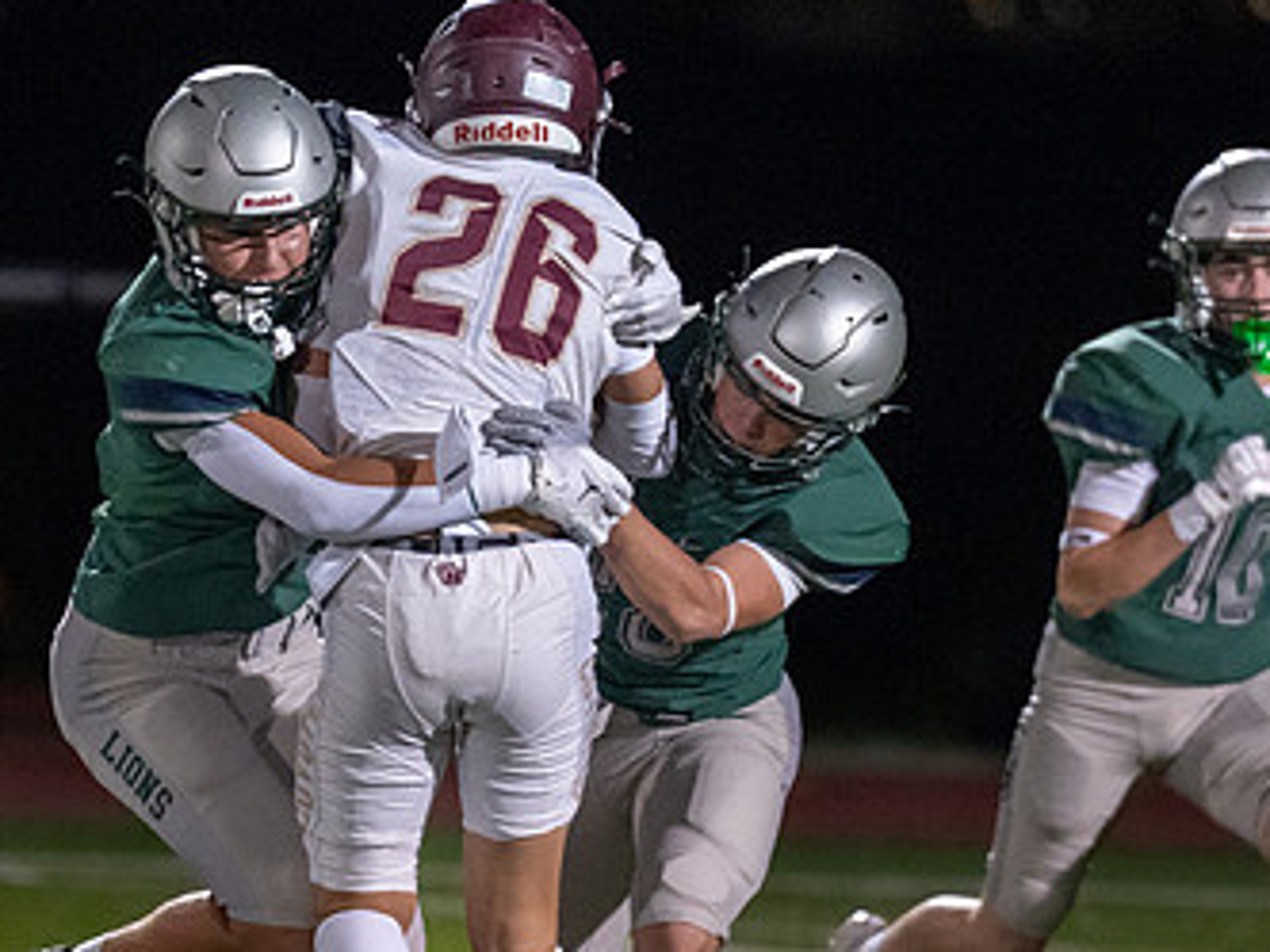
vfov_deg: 2.3
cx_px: 526
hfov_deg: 3.1
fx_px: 23701
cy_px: 516
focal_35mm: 646
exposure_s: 1/1000
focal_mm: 200
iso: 2000
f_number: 2.8
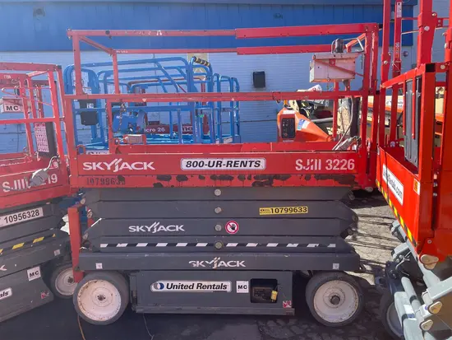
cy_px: 170
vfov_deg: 53.1
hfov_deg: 67.3
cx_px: 226
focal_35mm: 26
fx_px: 340
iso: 32
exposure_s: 1/917
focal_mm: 4.2
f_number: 1.6
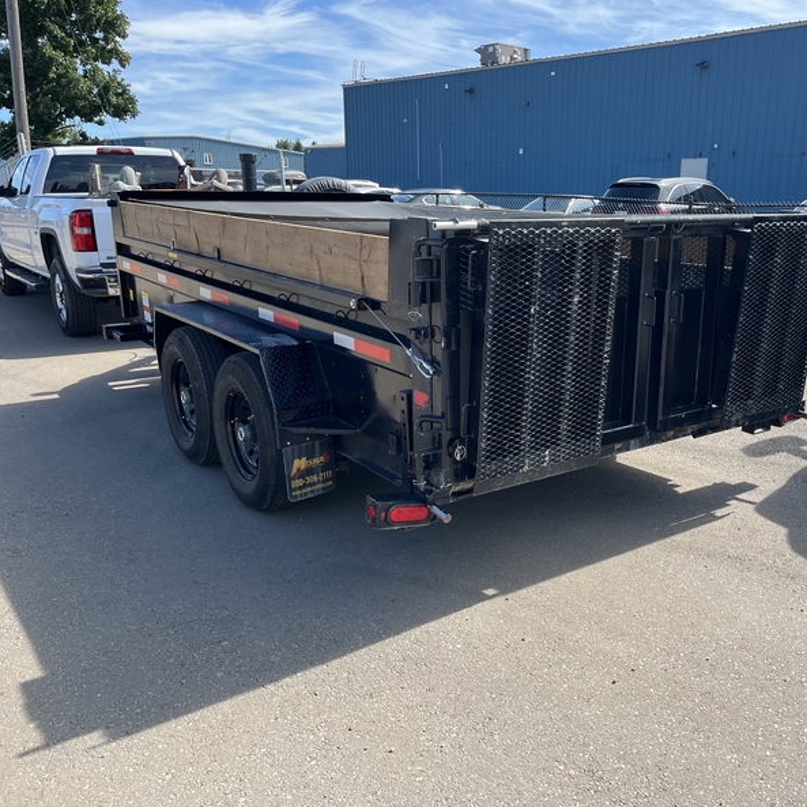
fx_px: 818
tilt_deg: -11.4
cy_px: 404
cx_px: 513
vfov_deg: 52.5
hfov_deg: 51.9
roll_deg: +0.8
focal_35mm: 31
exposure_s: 1/1009
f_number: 1.6
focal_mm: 5.1
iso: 50
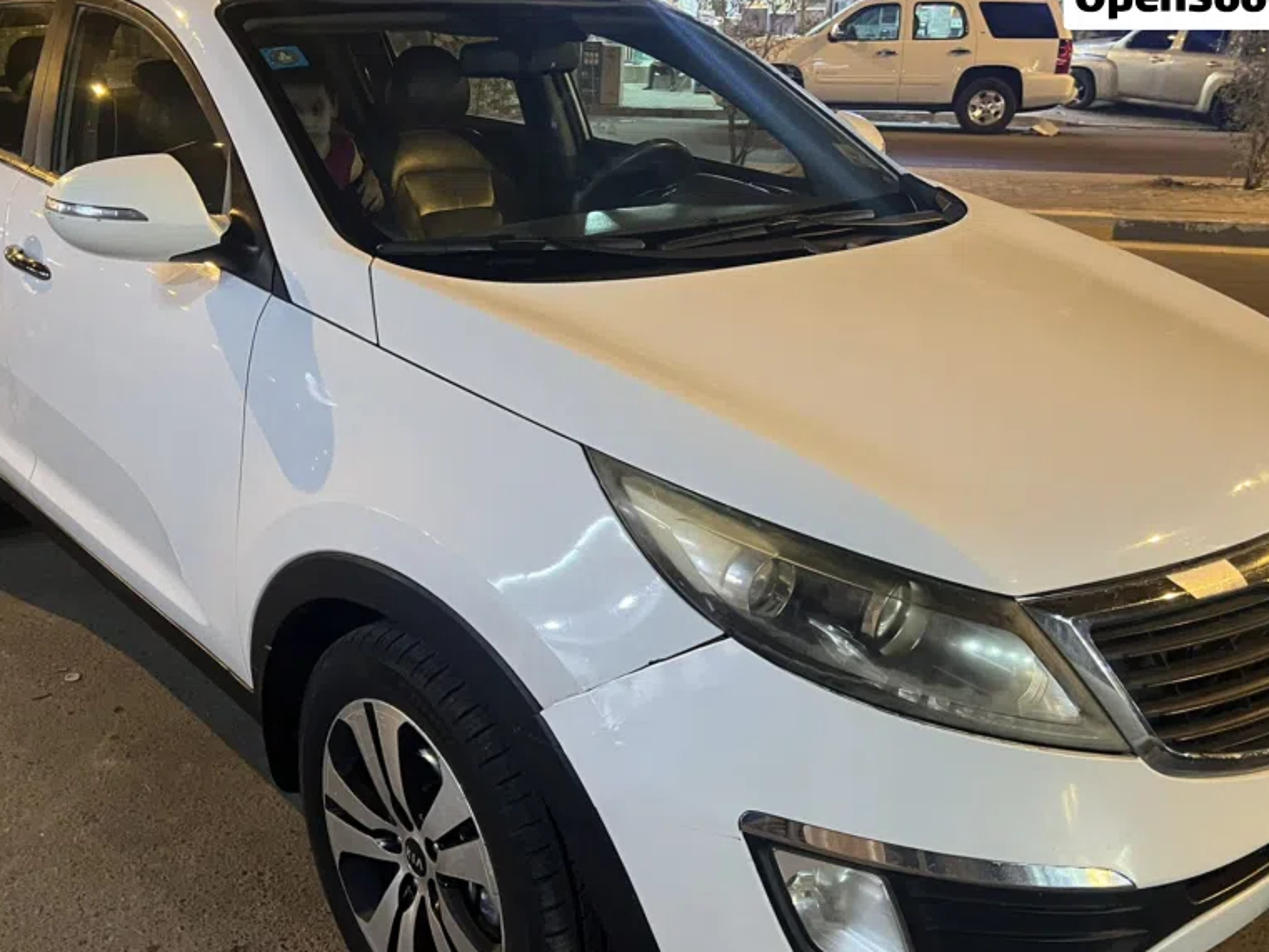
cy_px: 510
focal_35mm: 35
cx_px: 492
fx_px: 1283
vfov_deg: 40.7
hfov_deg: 52.2
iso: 320
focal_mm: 5.7
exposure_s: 1/50
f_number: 1.5
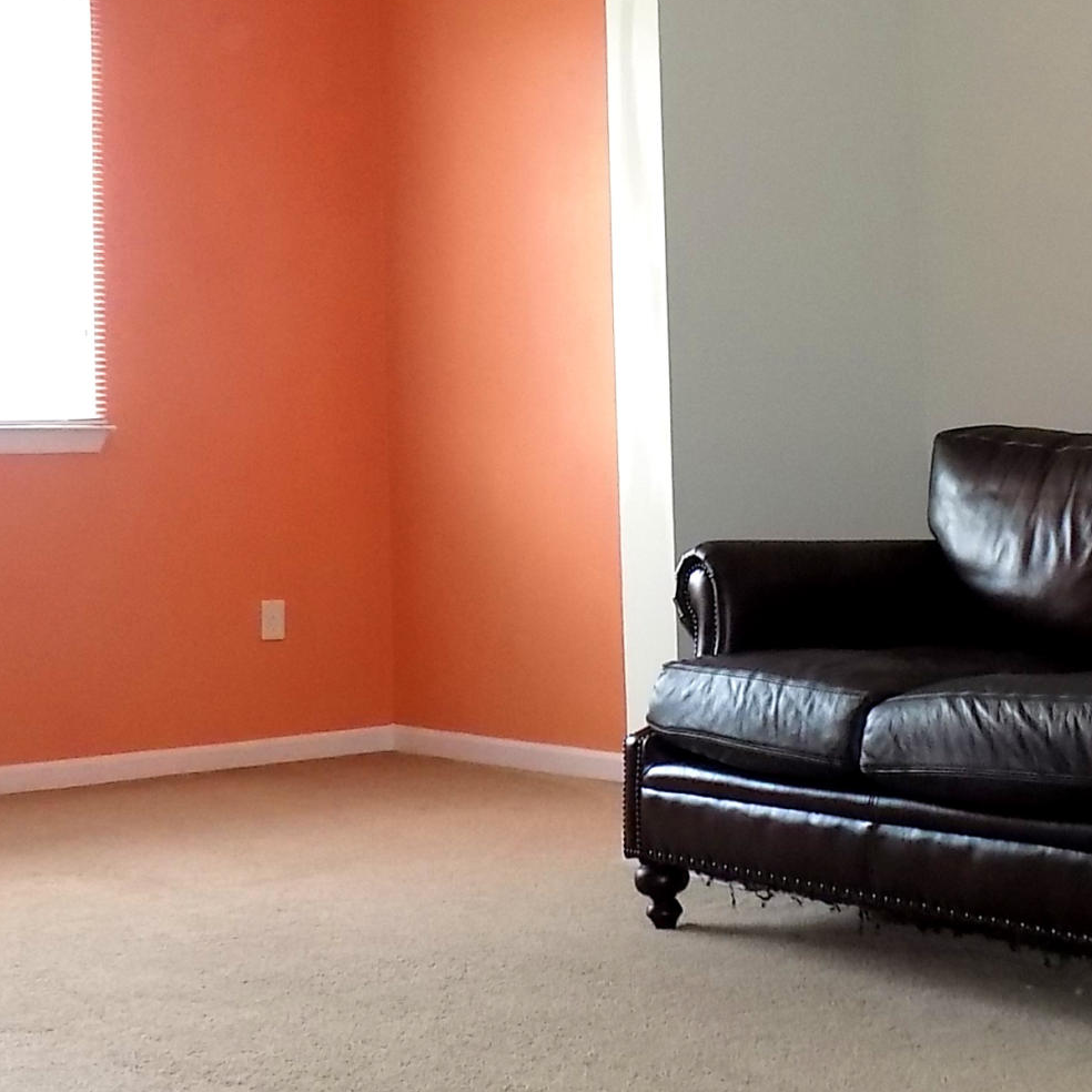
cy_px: 362
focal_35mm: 62
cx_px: 829
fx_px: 2213
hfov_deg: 27.3
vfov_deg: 27.5
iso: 160
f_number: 3.1
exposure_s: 1/30
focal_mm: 4
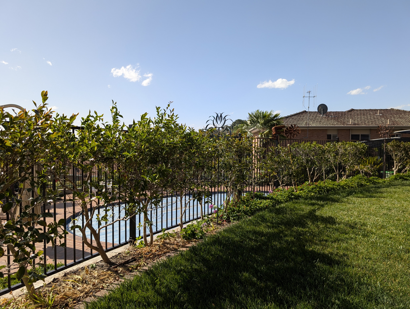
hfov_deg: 71.5
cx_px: 205
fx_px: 285
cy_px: 154
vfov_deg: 56.9
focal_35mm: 24
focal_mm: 6.9
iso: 21
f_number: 1.68
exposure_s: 1/786
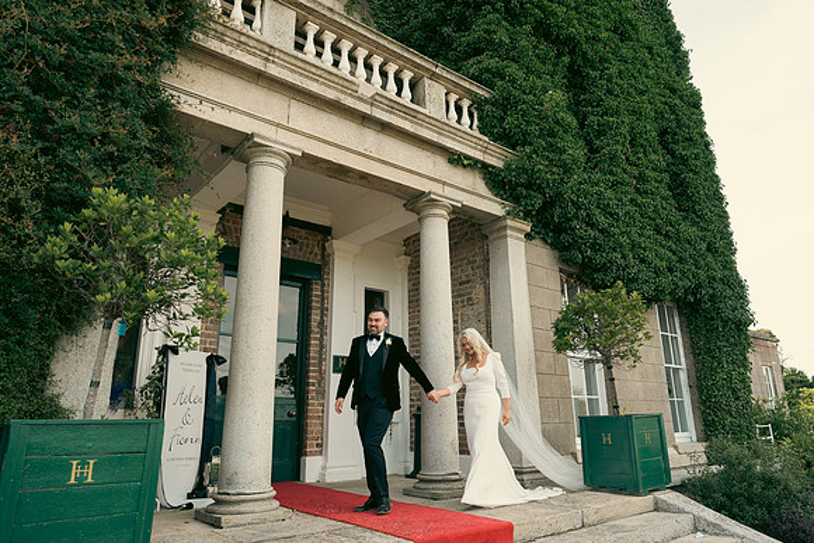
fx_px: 543
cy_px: 272
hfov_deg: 73.7
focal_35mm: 24
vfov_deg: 53.2
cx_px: 407
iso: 125
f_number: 3.5
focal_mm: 24
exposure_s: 1/320
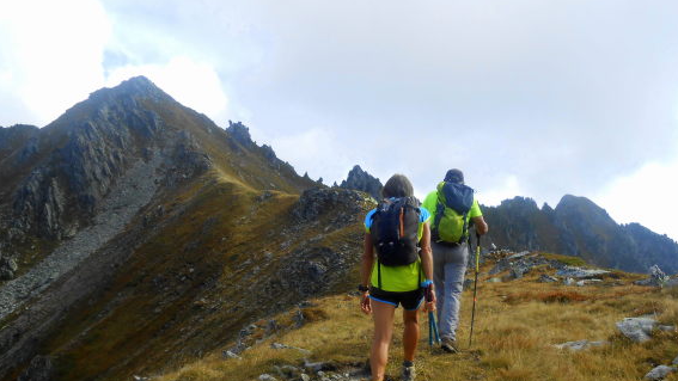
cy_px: 272
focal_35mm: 32
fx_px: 575
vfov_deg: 36.1
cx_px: 337
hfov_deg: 61.0
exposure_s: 1/500
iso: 80
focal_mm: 4.6
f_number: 11.5
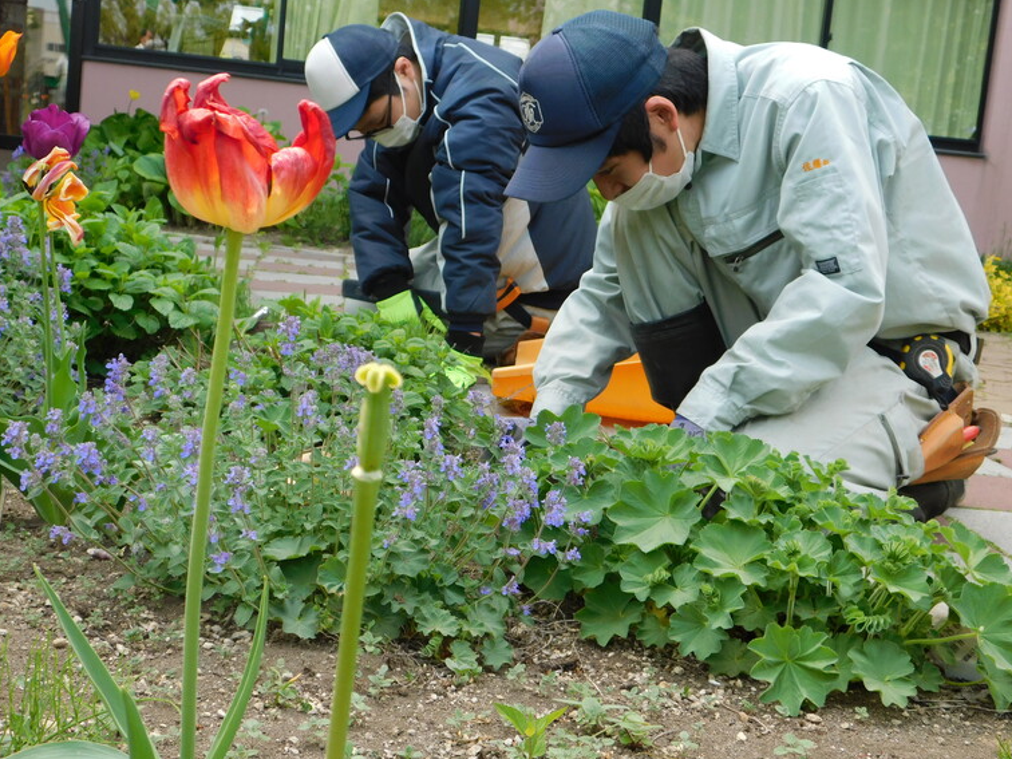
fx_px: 1579
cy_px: 387
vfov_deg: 27.0
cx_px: 521
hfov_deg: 35.5
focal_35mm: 54
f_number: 3.8
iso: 125
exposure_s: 1/320
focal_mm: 9
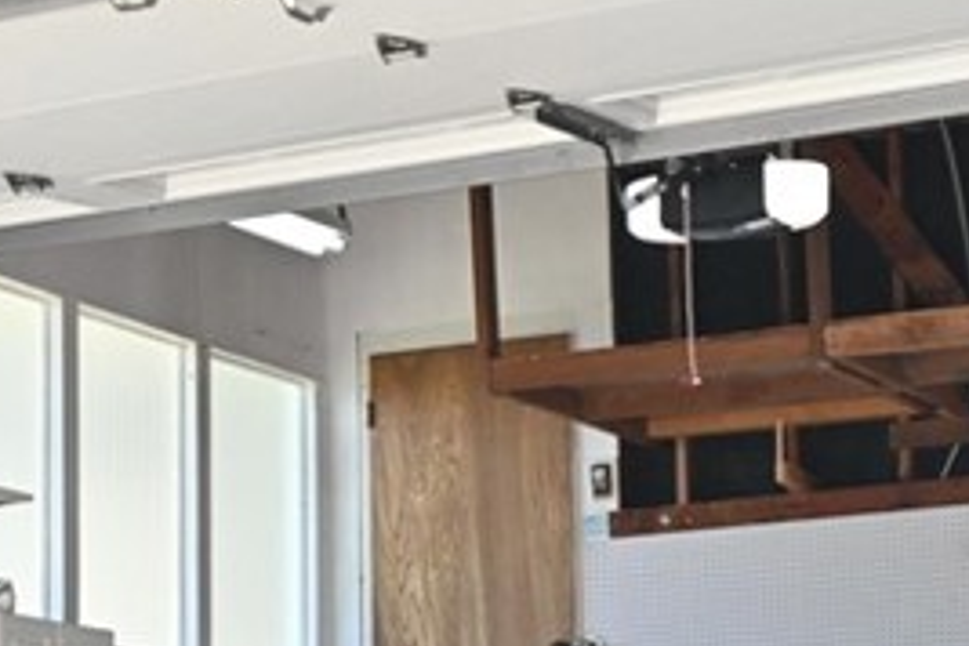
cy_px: 550
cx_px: 352
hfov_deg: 17.3
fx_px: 3173
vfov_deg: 11.6
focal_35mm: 118
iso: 500
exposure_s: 1/400
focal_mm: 20.5
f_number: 6.3
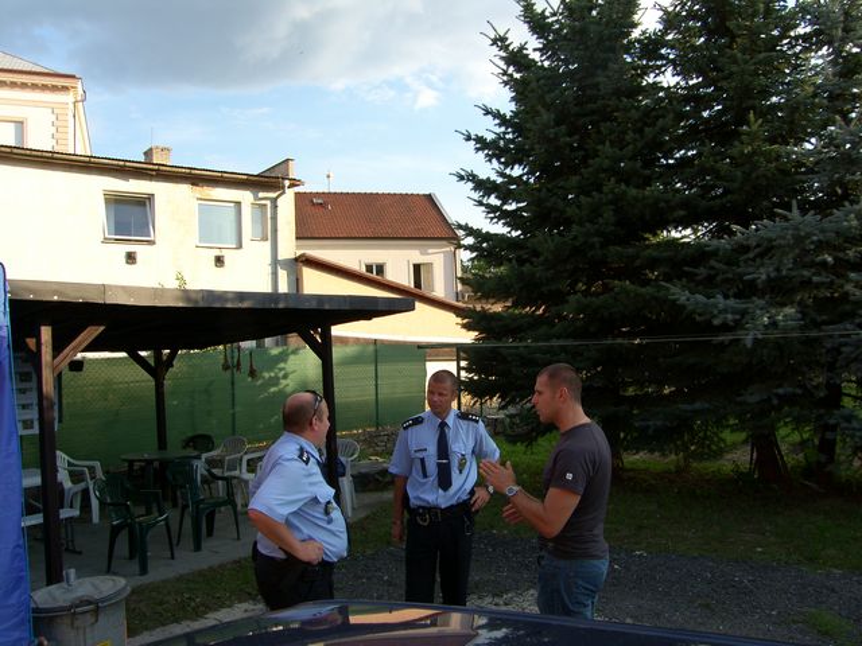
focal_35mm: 28
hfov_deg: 63.4
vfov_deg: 49.7
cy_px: 323
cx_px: 431
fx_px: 697
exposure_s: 1/125
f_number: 5.6
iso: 50
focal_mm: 7.4
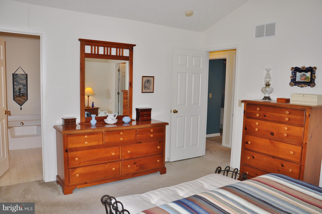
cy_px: 107
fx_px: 241
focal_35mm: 27
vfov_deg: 47.8
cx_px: 161
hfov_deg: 67.4
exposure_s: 1/60
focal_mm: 18
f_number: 5
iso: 200
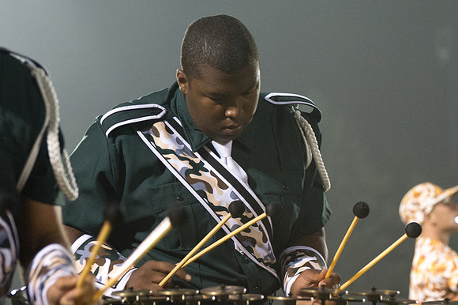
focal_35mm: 208
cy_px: 105
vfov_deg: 6.6
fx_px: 2650
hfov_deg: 9.9
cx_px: 226
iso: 6400
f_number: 4.8
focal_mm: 112
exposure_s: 1/160
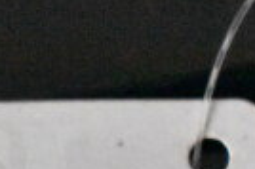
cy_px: 276
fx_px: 2174
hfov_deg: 6.6
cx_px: -99
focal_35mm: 307
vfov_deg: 4.4
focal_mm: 45
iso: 25600
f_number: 5
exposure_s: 1/40
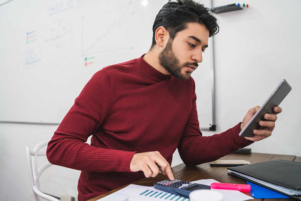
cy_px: 100
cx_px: 150
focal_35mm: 35
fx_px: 293
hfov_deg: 54.4
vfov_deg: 37.9
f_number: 2.5
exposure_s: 1/60
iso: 100
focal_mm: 35
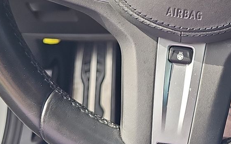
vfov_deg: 17.4
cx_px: 197
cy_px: -55
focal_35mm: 69
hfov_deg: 28.9
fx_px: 434
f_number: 1.7
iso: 64
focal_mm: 6.3
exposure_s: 1/119
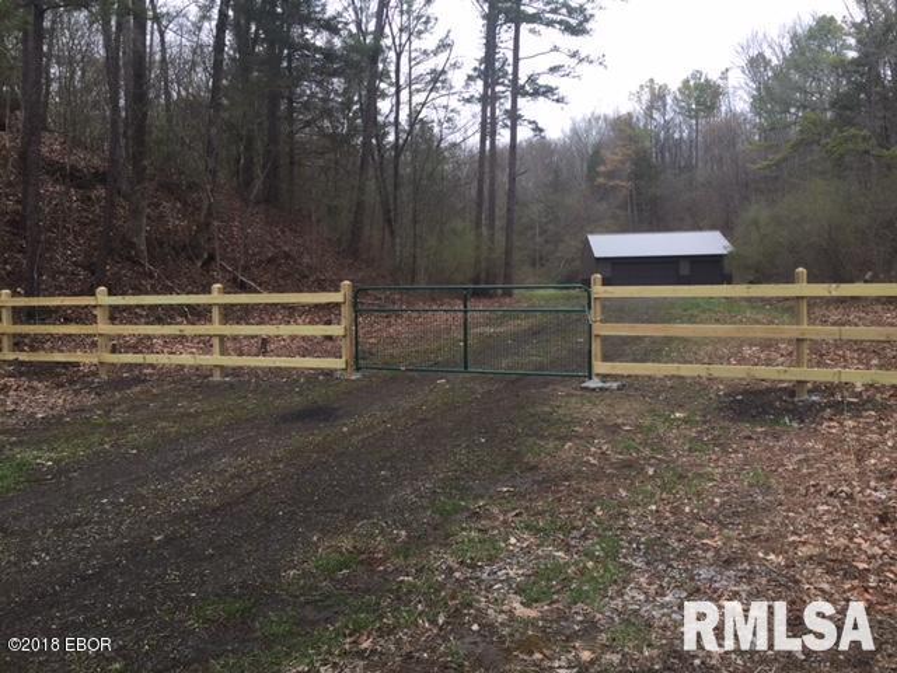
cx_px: 448
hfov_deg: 61.7
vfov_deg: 48.2
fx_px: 751
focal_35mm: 29
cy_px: 336
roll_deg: +0.3
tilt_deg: -3.9
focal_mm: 4.15
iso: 32
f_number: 2.2
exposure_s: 1/148
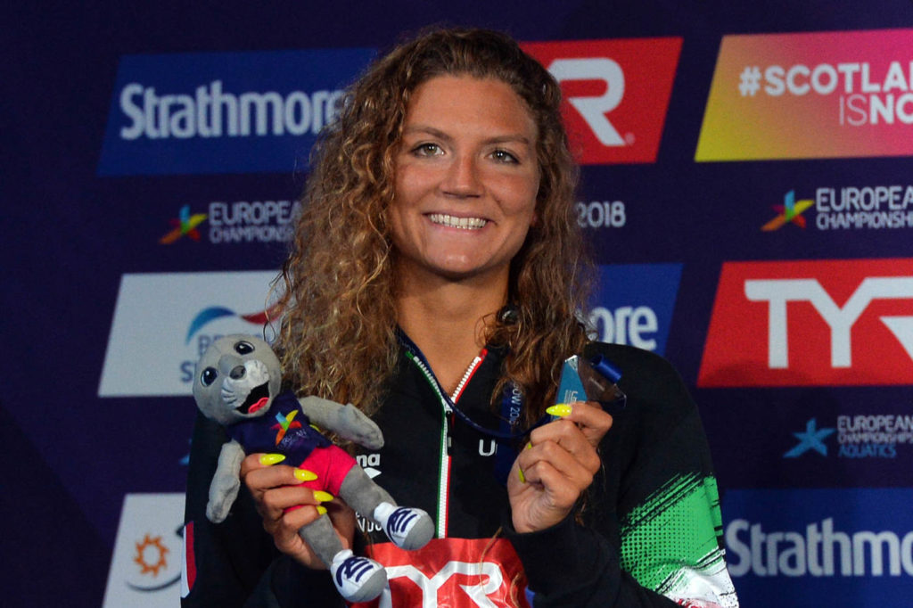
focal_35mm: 200
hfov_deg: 10.3
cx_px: 456
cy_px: 304
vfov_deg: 6.9
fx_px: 5070
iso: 2000
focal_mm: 200
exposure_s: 1/320
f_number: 4.5
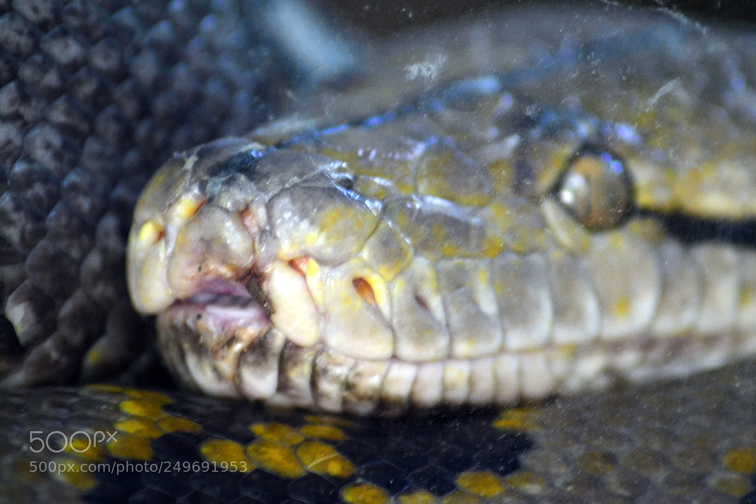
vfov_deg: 3.1
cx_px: 378
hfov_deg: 4.6
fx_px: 9447
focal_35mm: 450
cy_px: 252
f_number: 5.6
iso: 1600
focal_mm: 300
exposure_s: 1/40
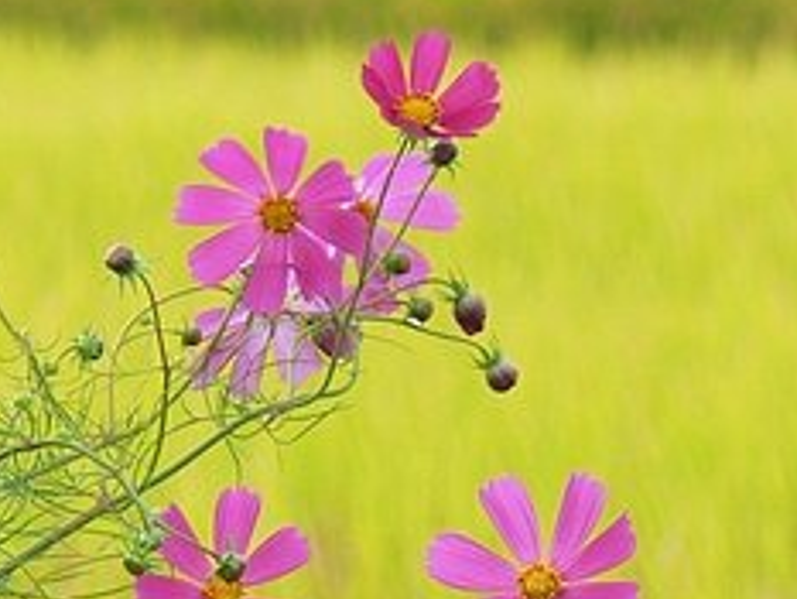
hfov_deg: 1.9
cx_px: 198
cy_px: 445
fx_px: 23957
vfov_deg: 1.4
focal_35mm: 1040
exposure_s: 1/125
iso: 80
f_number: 5.6
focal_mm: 78.7
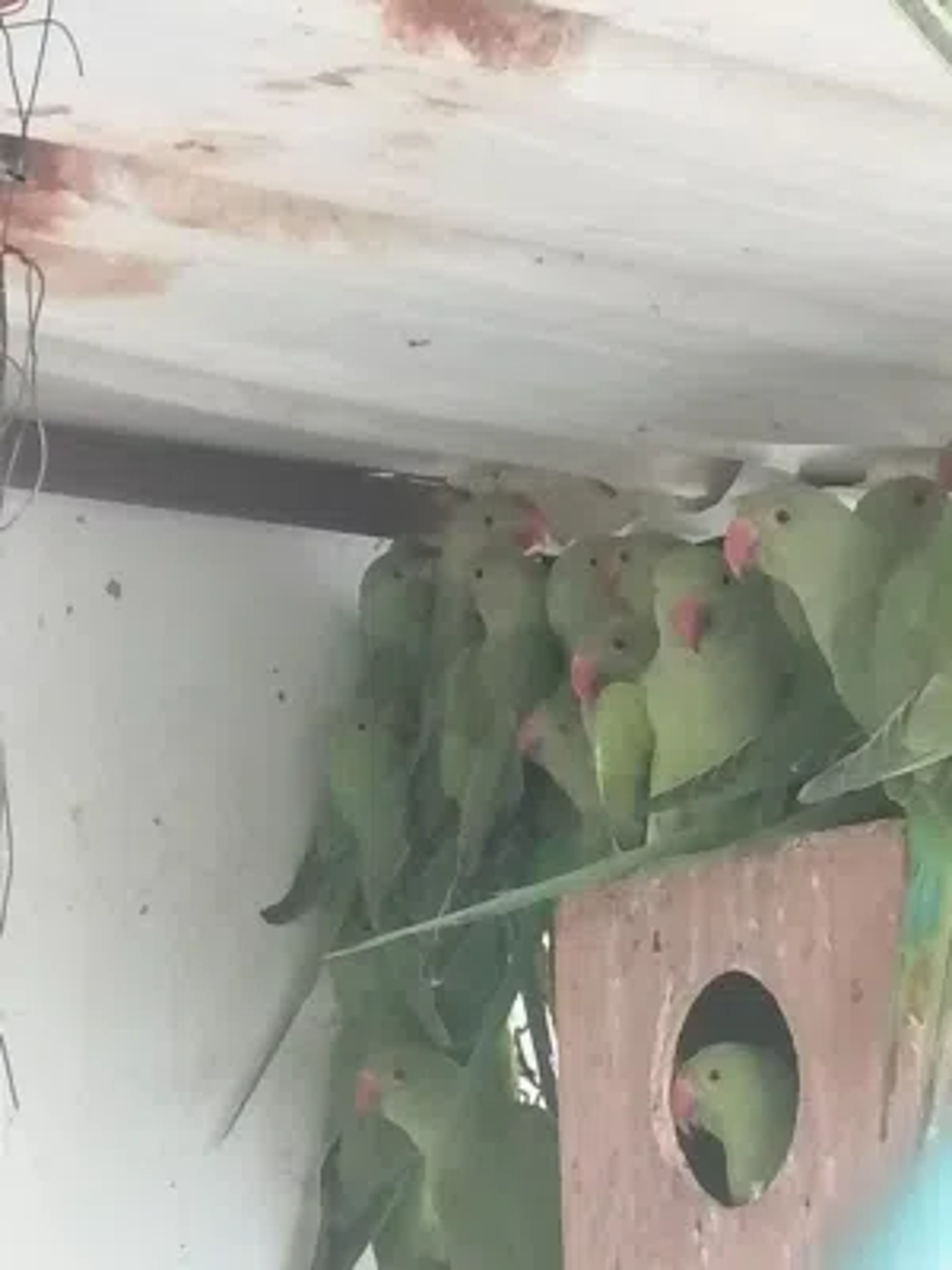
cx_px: 476
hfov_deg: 12.2
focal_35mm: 121
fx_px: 4437
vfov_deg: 16.3
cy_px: 635
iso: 200
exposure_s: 1/36
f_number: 1.8
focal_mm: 3.95
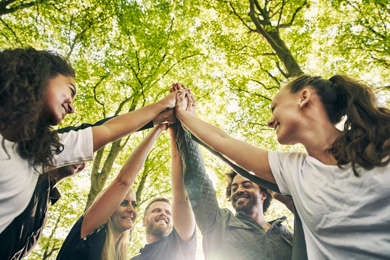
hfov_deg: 73.7
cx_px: 195
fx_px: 260
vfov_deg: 53.2
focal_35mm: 24
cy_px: 130
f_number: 4
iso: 320
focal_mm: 24
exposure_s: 1/100
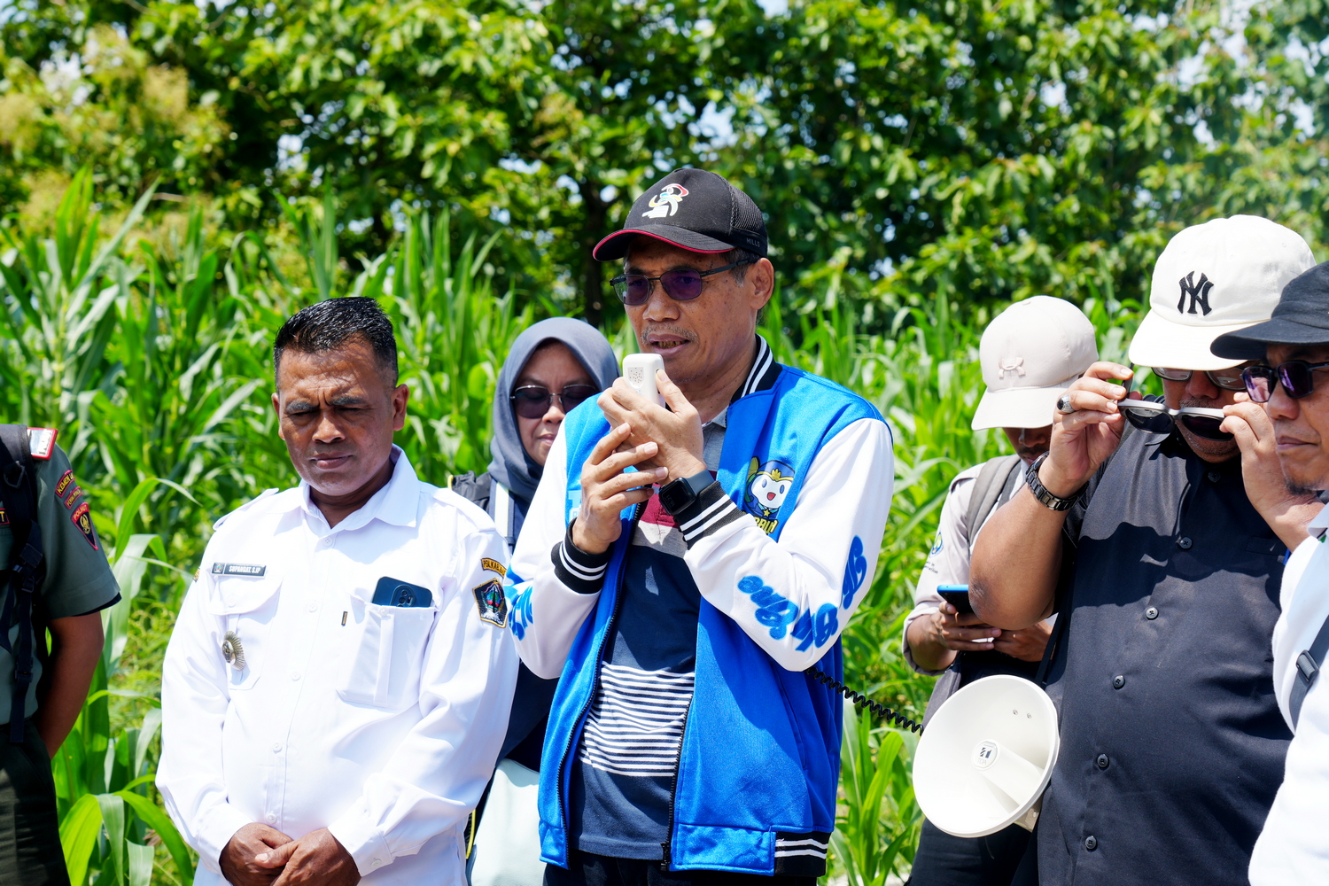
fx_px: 3322
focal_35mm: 90
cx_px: 664
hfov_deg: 22.6
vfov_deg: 15.2
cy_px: 443
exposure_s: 1/200
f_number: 8
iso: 100
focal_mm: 90
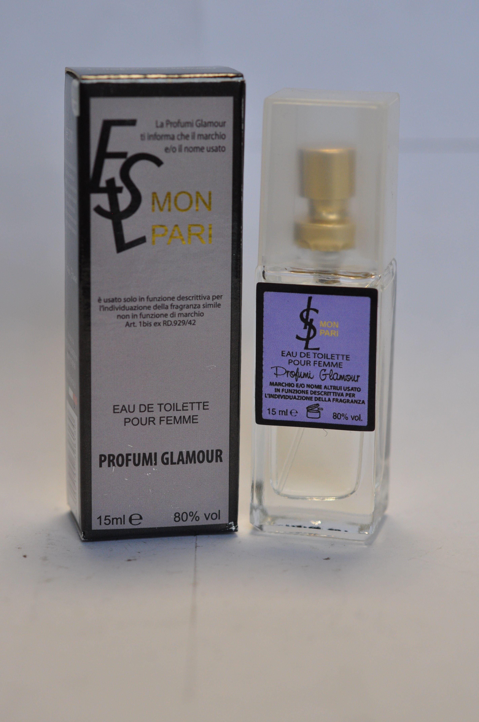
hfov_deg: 15.2
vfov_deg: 22.6
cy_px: 361
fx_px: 1801
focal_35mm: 90
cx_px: 240
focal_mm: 60
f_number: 4
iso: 720
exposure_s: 1/250
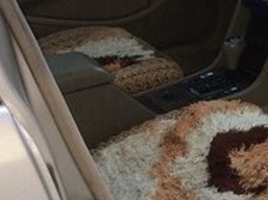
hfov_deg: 17.1
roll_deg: -1.9
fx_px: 781
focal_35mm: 101
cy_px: 74
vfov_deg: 14.6
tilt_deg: -23.6
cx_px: 430
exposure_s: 1/33
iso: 80
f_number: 2.2
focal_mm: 4.15
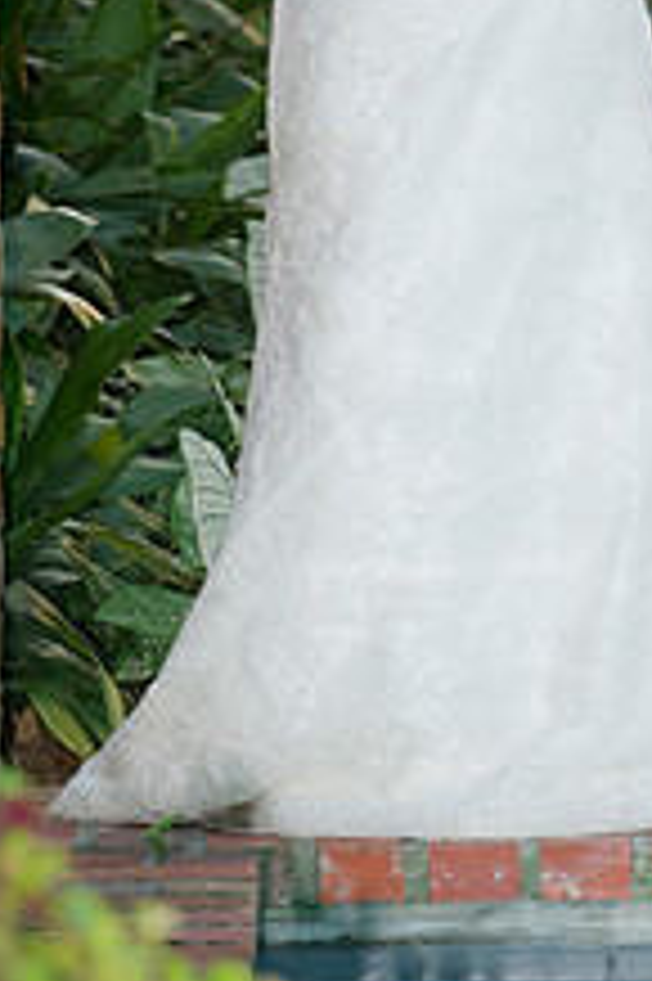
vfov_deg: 5.5
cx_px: 555
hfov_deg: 3.7
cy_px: 86
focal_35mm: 372
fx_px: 10121
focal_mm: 180
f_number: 5
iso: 400
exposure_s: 1/80
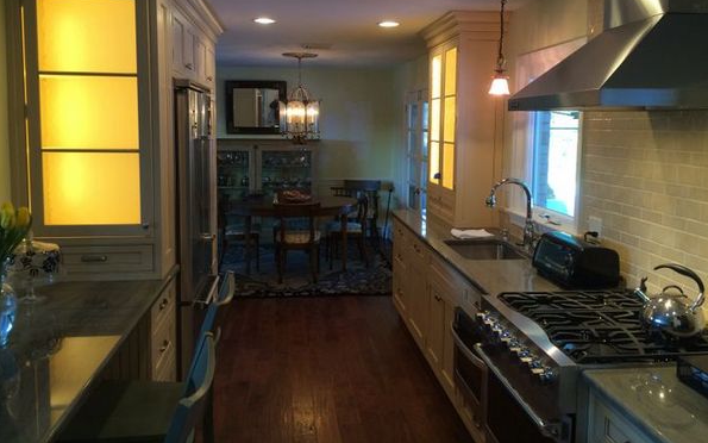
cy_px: 179
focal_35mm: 31
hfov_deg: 61.2
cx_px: 352
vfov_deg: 40.4
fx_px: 598
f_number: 2.2
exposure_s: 1/30
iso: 64
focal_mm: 4.15
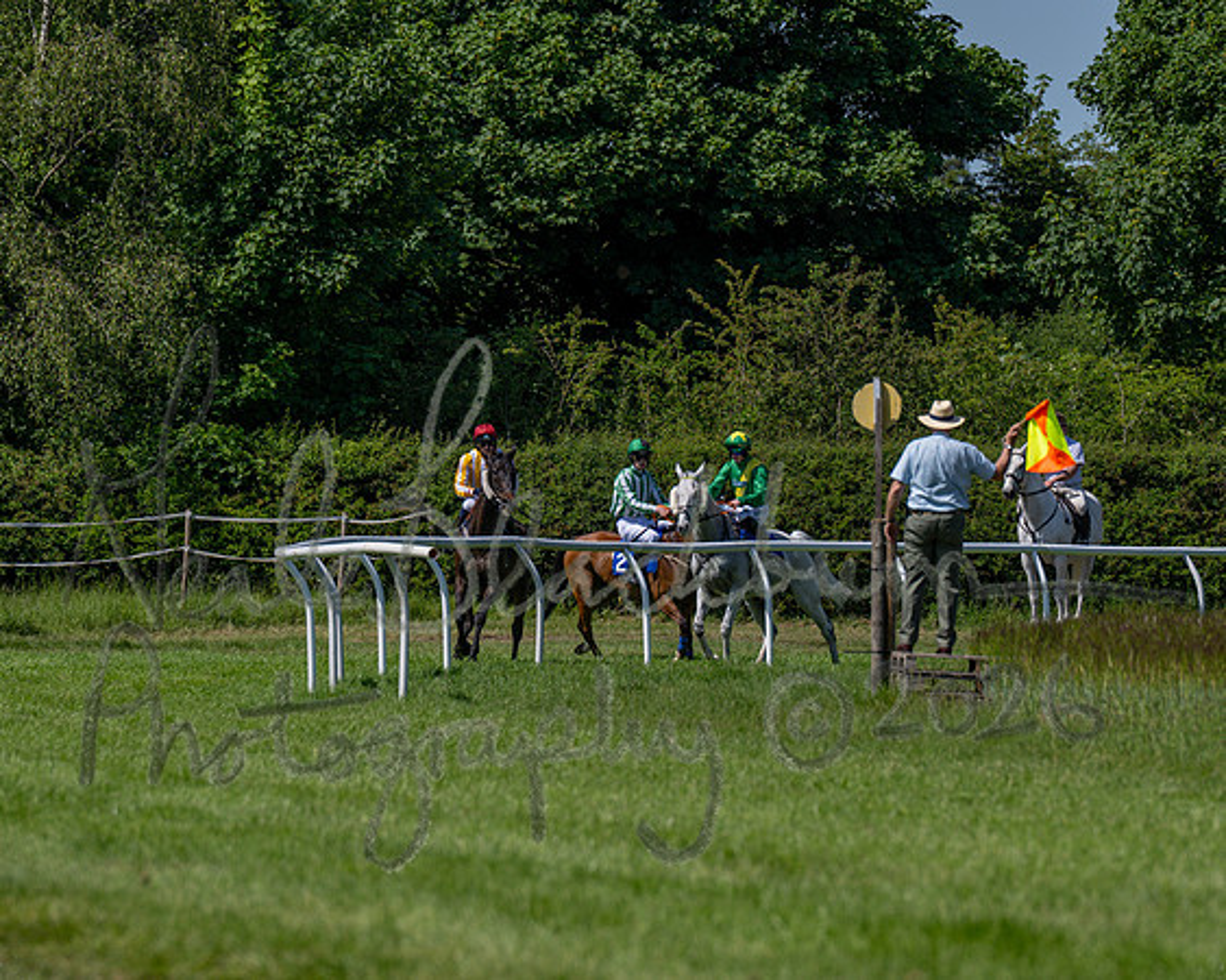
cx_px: 613
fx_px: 12260
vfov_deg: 4.6
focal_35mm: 338
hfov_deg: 5.7
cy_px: 490
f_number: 4
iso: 125
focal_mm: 200
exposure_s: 1/2000
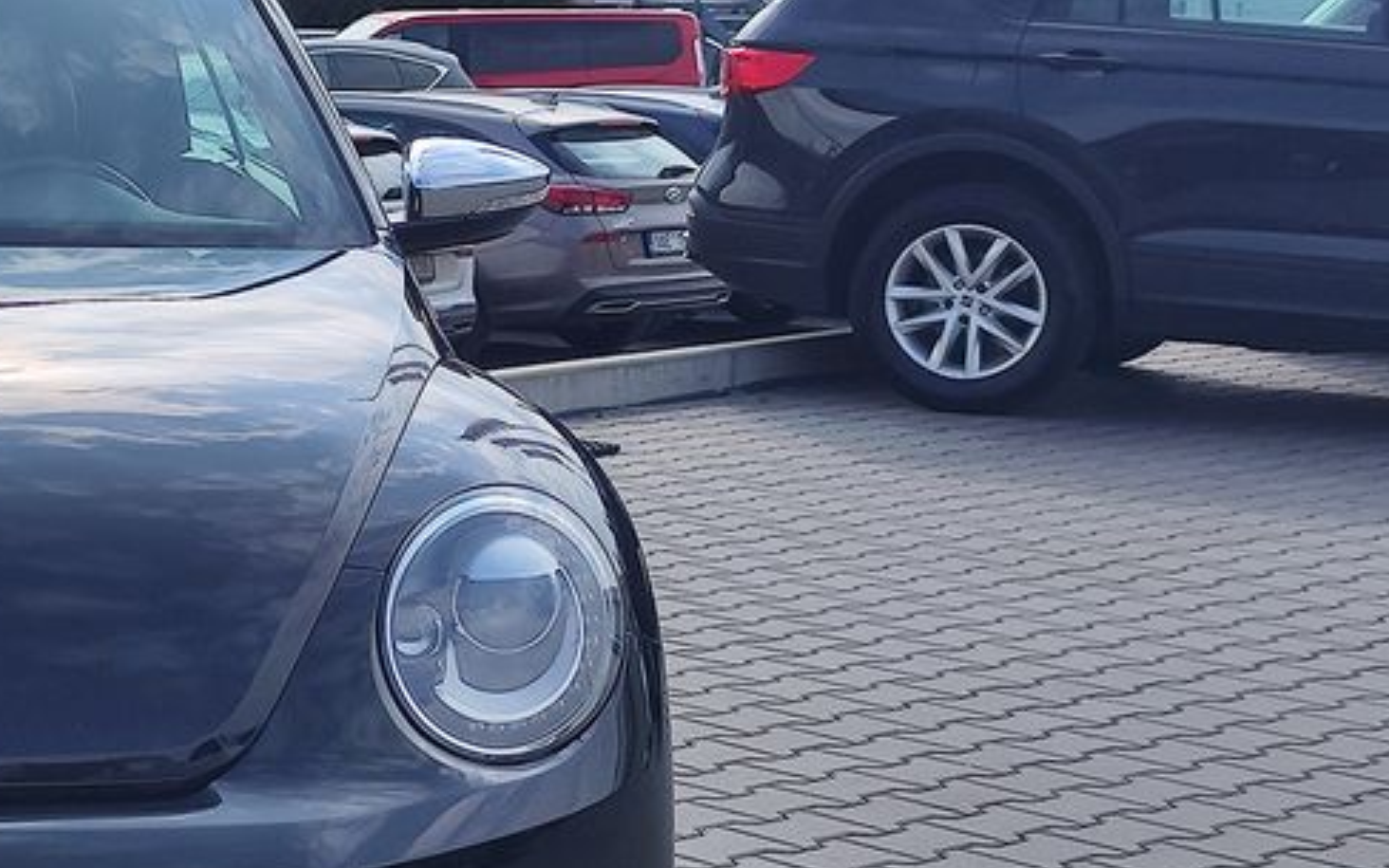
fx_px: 2271
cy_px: 273
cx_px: -248
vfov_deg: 21.5
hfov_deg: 29.6
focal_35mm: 60
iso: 50
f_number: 1.69
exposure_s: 1/1421
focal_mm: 7.01
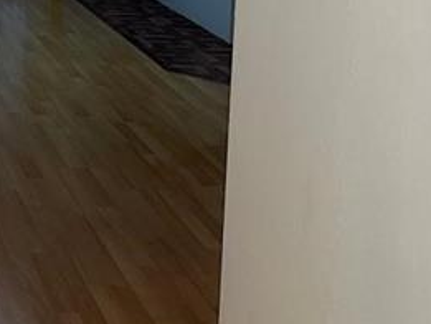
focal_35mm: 94
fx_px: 1171
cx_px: -142
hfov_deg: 19.2
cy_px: -60
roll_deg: -0.4
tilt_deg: -6.6
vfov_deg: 15.2
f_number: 1.78
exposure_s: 1/120
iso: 200
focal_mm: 6.86
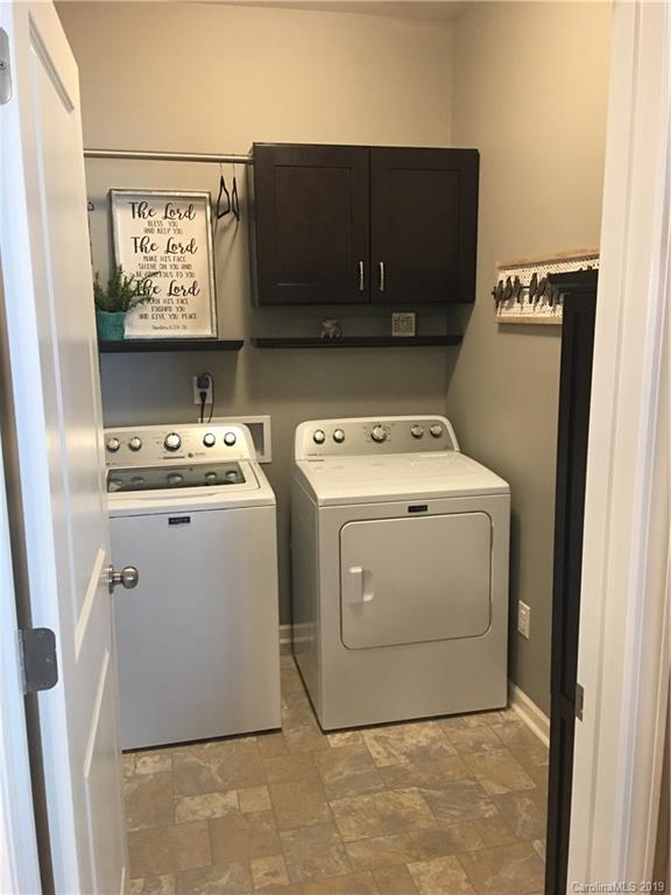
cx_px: 336
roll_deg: +0.4
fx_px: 750
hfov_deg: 48.2
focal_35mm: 29
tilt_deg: -9.5
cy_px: 448
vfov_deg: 61.7
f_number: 2.2
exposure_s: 1/15
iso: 125
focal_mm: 4.15
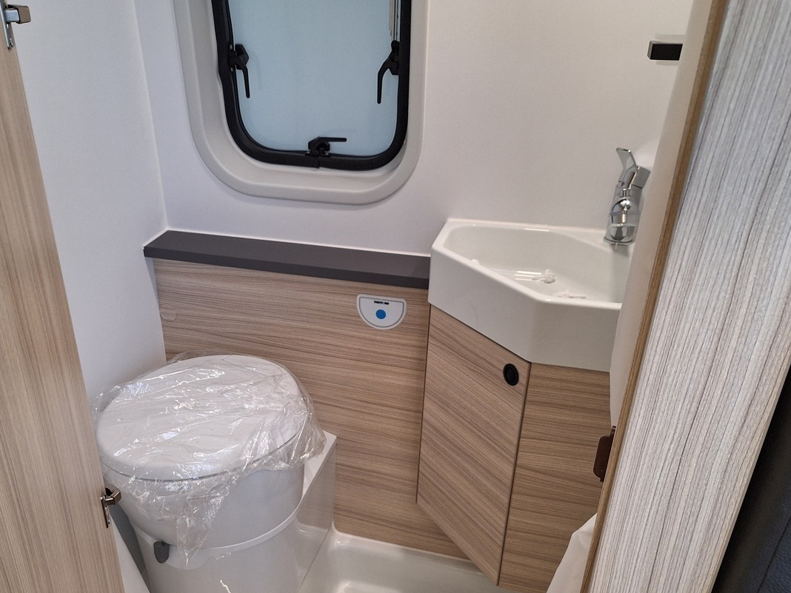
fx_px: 708
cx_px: 324
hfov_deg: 58.0
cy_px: 398
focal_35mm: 31
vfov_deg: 44.7
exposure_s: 1/50
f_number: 1.8
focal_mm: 5.54
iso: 160
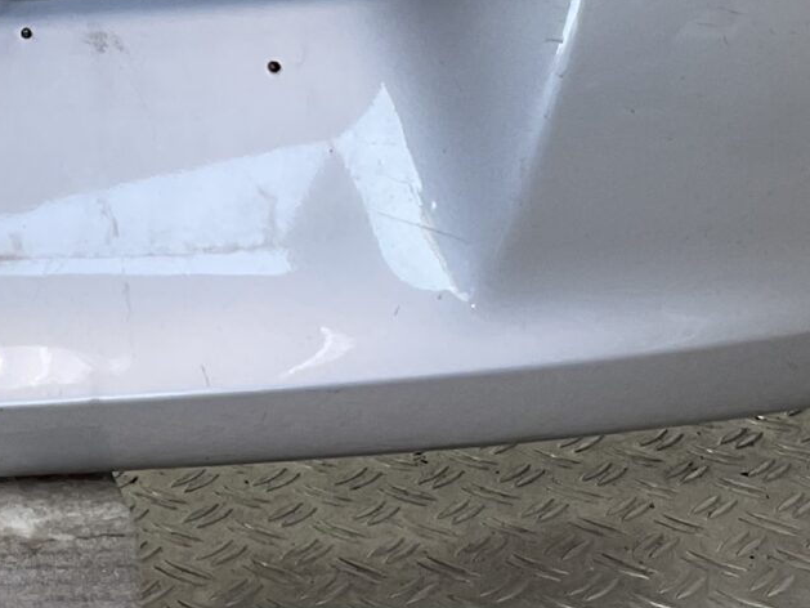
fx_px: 2762
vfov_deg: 12.1
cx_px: -241
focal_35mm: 118
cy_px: -255
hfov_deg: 15.8
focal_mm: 3
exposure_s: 1/188
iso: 16
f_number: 1.8
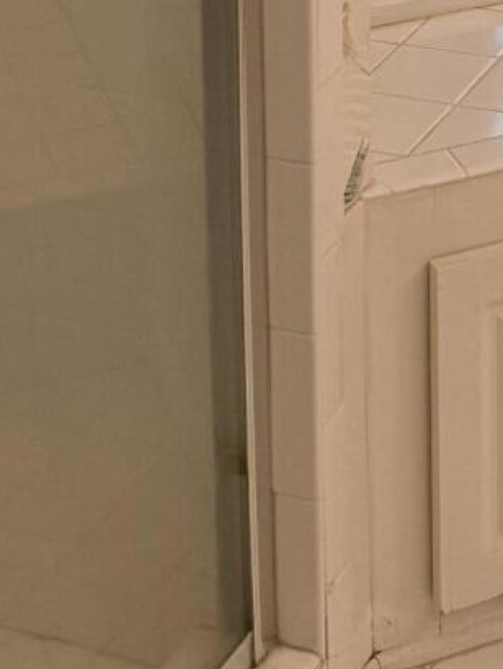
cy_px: -561
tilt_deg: -9.0
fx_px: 2264
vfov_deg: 14.6
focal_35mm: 117
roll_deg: -1.1
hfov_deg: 12.2
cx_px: 707
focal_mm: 6.76
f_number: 1.78
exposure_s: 1/238
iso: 200
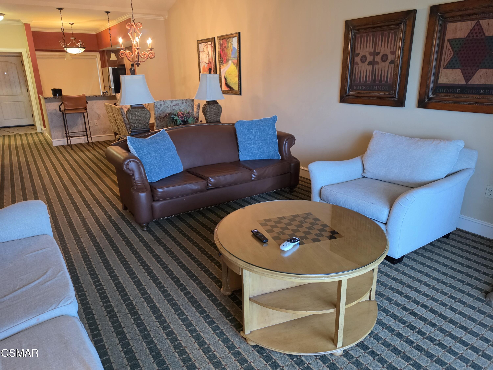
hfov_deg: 73.9
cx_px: 246
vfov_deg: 58.9
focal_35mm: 23
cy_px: 185
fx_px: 328
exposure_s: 1/120
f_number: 1.4
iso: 640
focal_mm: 6.5
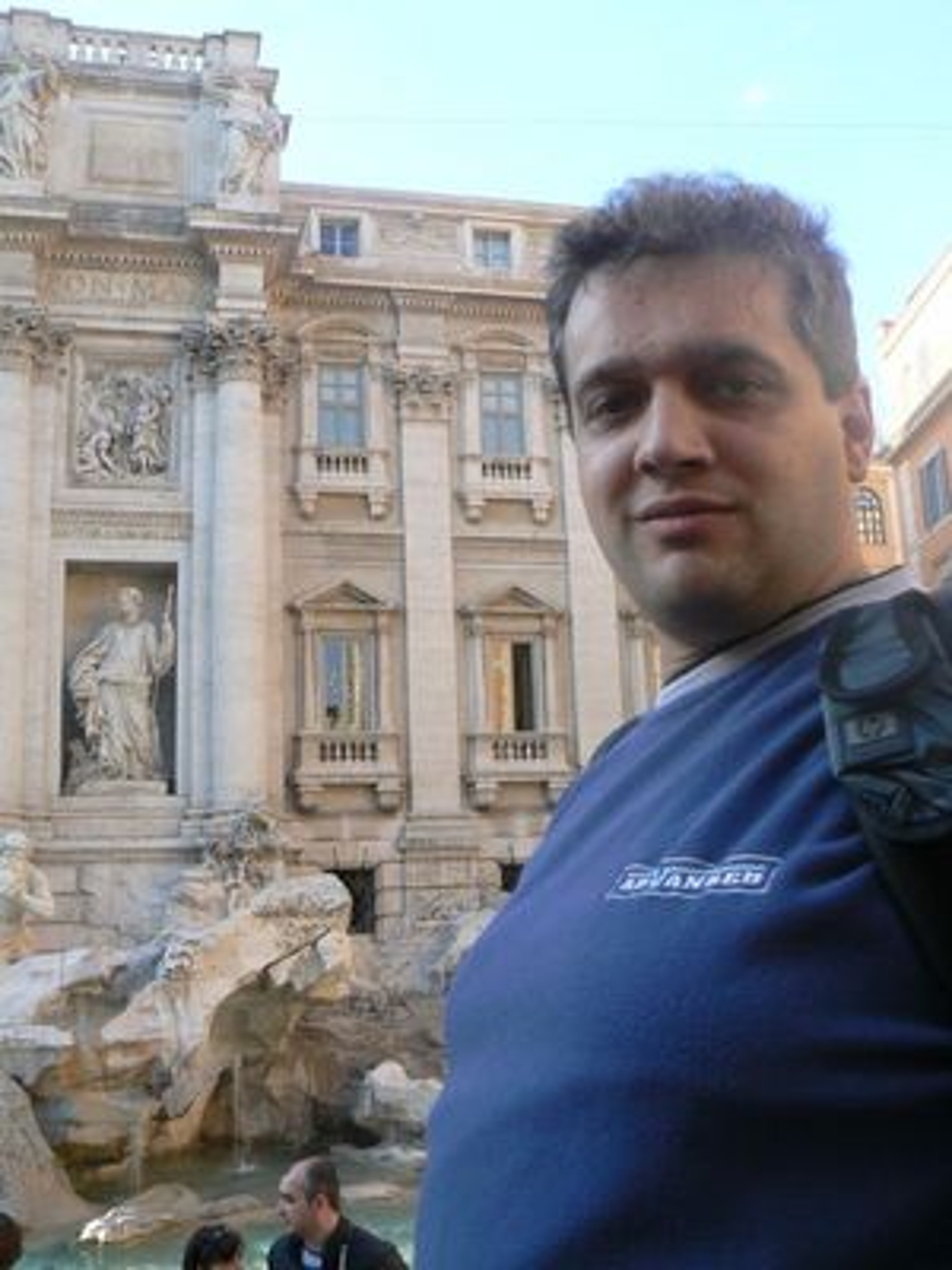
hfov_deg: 39.7
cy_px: 635
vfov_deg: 51.4
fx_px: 1320
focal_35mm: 36
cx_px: 476
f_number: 5.6
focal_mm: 6
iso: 80
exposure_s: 1/100
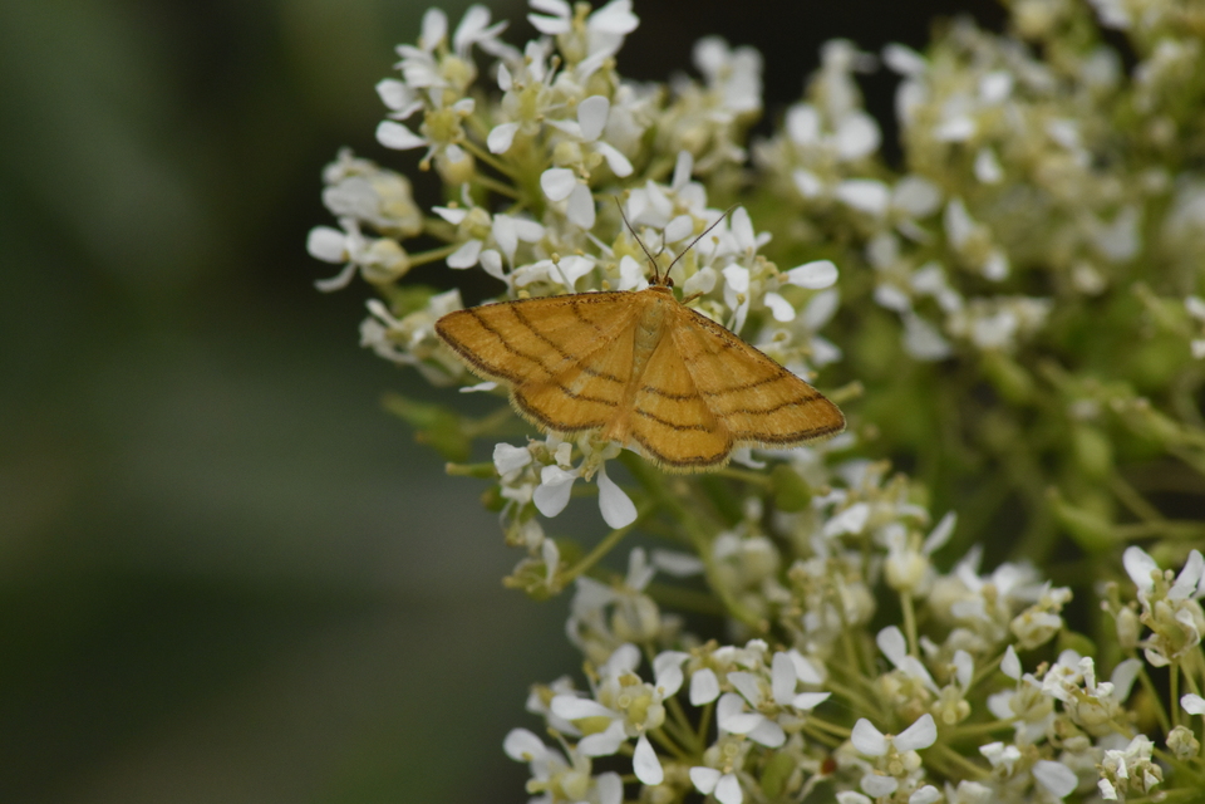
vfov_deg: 3.1
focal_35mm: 450
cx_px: 602
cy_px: 402
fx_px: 15061
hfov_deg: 4.6
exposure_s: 1/3200
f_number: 16
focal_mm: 300
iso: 1600
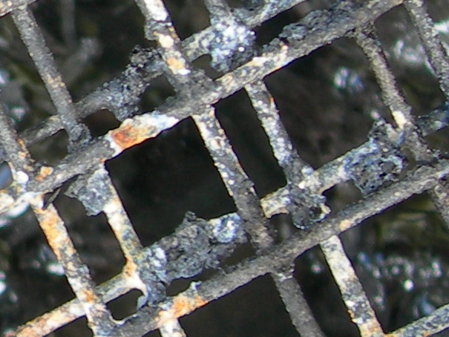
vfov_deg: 7.7
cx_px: -384
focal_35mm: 193
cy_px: 47
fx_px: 2504
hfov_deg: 9.7
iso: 50
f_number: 2.8
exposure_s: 1/36
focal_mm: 7.8
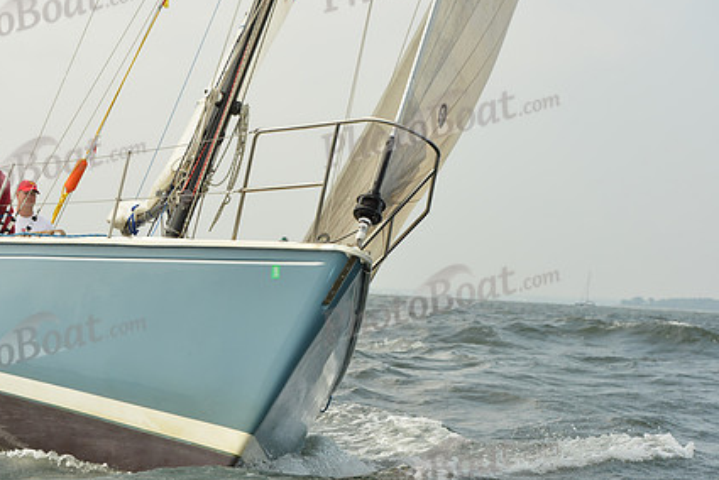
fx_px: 2318
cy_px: 236
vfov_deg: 11.8
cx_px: 235
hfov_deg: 17.6
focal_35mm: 116
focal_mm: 85
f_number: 7.1
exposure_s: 1/1250
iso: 320
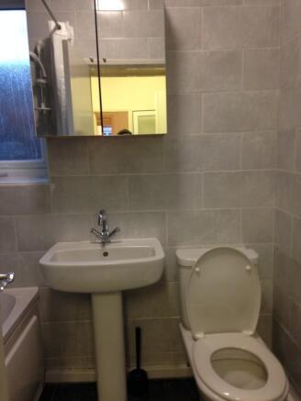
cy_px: 200
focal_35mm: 33
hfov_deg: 43.0
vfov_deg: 55.3
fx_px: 382
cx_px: 150
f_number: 2.4
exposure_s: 1/20
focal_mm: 4.12
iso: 160
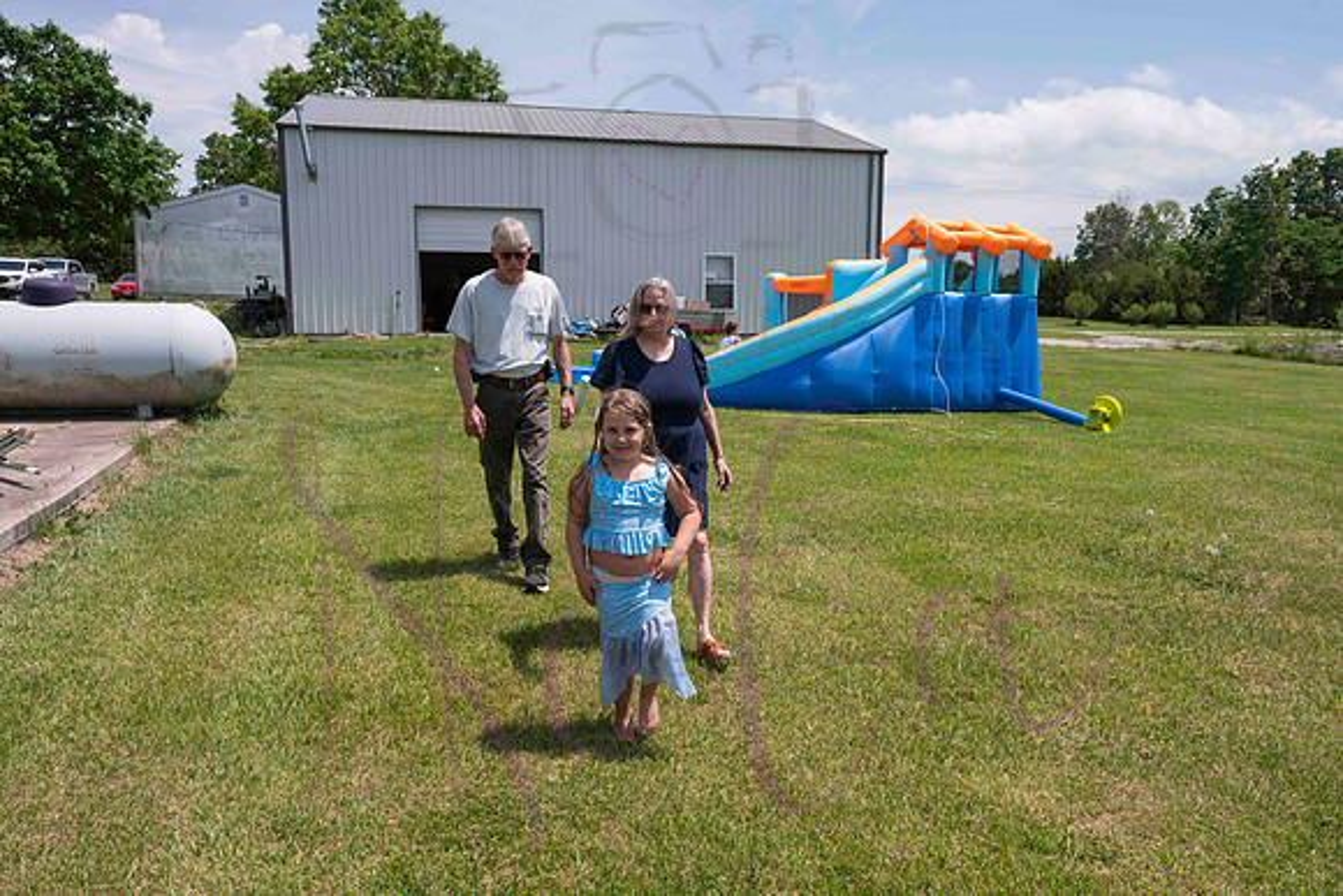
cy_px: 451
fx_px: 1019
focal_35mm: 27
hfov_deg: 66.8
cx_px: 678
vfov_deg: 47.5
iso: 400
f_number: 11
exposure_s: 1/640
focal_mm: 26
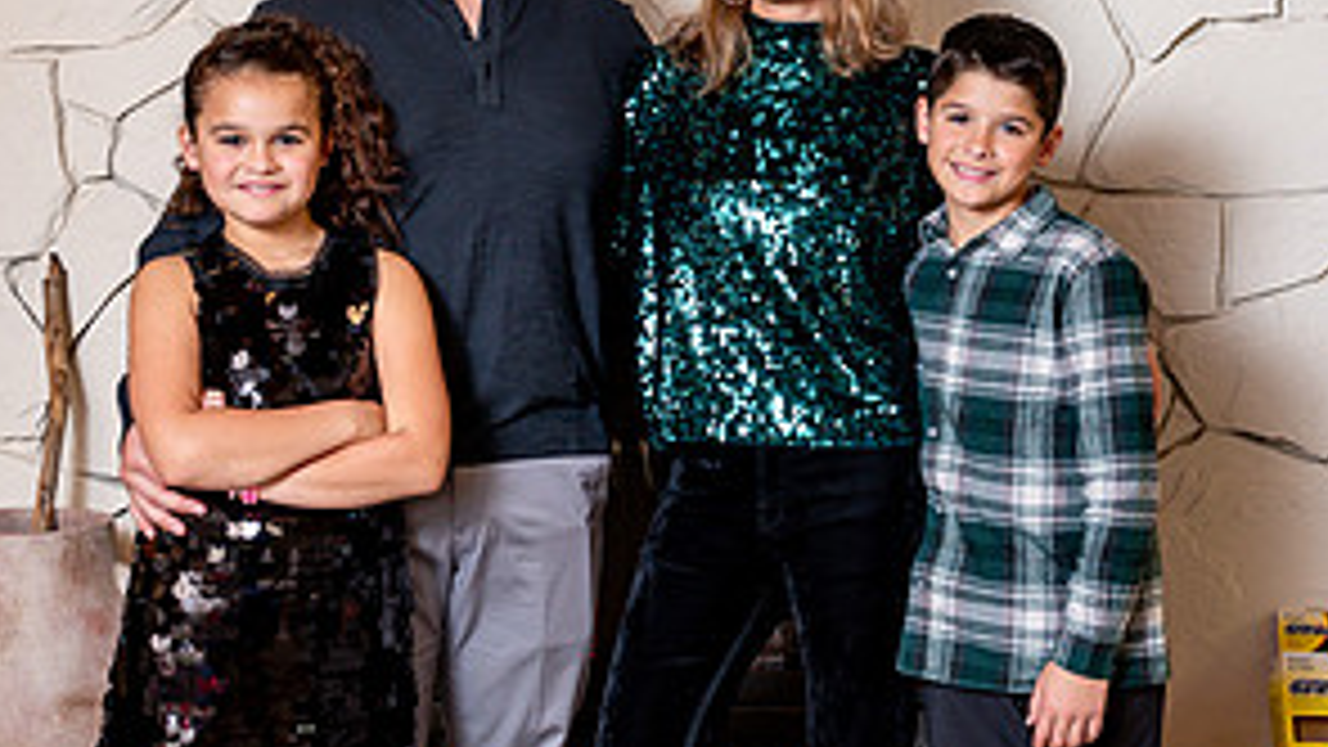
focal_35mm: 72
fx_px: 2536
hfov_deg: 29.3
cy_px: 351
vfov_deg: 16.8
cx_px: 662
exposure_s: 1/200
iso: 500
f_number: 5
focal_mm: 45
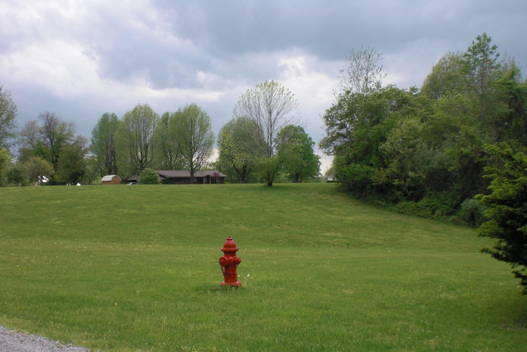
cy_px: 198
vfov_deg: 33.4
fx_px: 586
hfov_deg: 48.5
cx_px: 261
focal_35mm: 40
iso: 64
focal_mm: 6.3
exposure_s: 1/200
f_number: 5.6
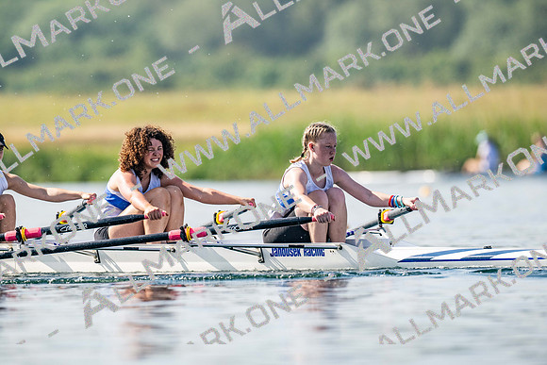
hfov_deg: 3.4
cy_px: 182
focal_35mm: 600
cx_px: 274
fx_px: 9118
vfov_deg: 2.3
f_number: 5.6
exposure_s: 1/2500
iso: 280
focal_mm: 600
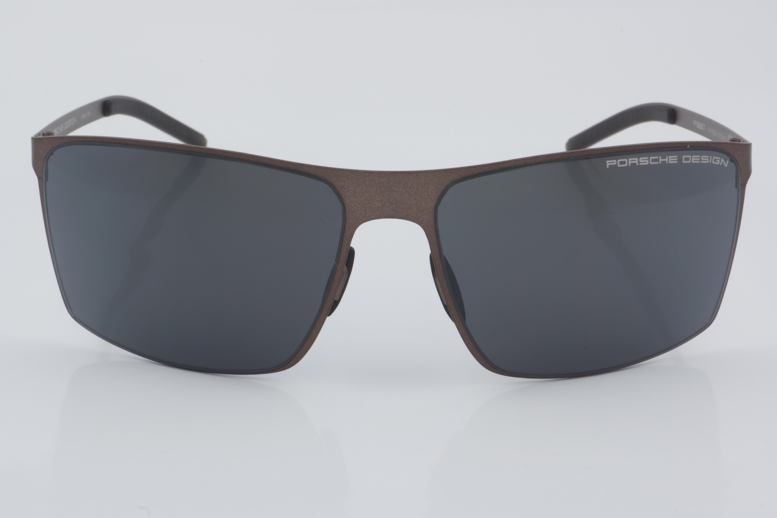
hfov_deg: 24.6
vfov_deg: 16.6
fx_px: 1780
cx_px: 388
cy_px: 259
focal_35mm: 82
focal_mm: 55
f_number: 32
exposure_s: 1/4
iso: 100
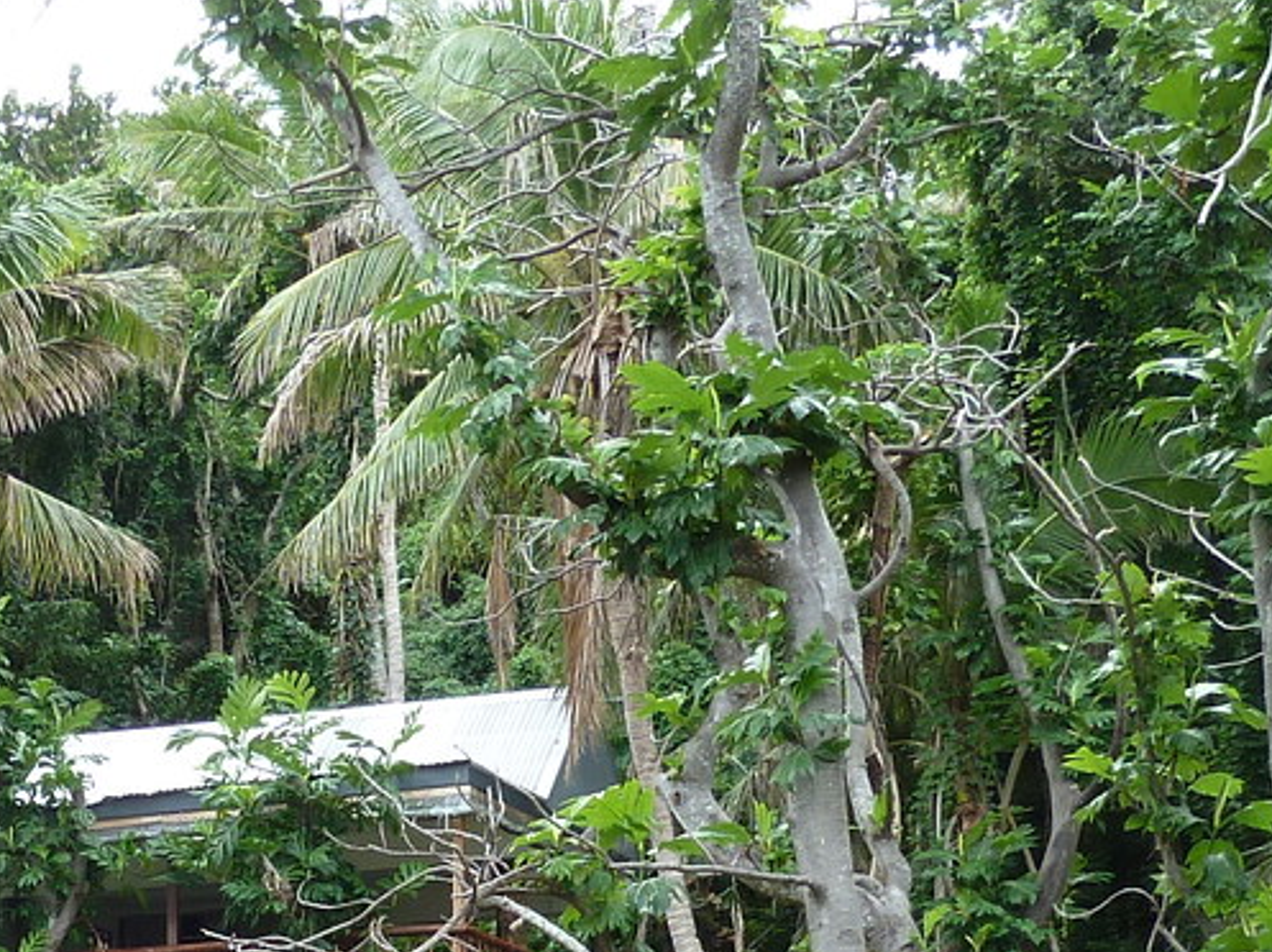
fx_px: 3195
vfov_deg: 15.8
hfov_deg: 22.0
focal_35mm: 87
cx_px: 113
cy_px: 1338
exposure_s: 1/100
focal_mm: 4.4
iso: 80
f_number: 3.5
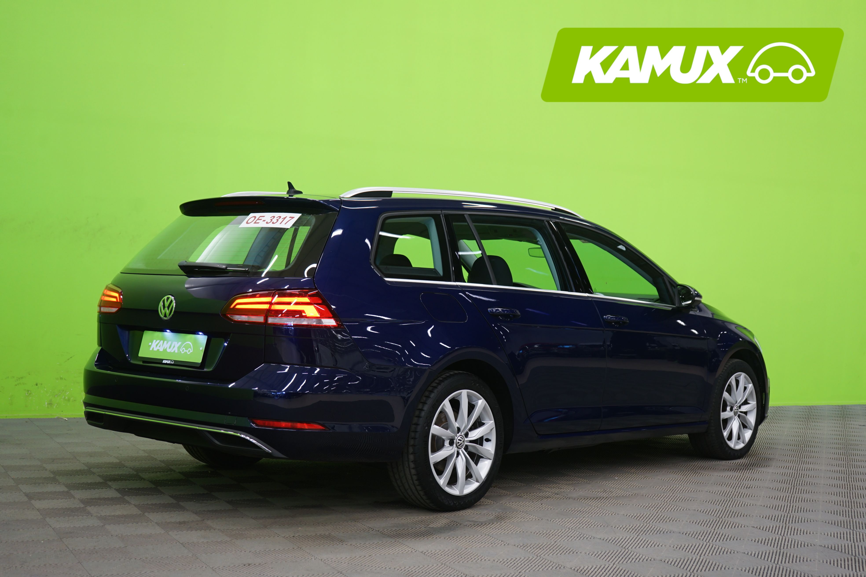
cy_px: 288
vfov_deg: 28.6
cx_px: 433
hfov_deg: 41.9
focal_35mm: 47
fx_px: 1131
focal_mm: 47
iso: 400
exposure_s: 1/6
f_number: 5
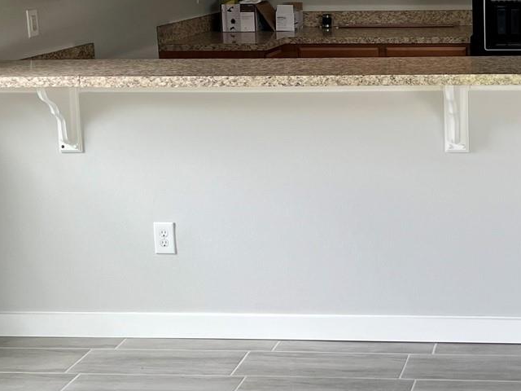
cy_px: 52
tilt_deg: -6.4
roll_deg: +1.3
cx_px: 505
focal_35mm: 65
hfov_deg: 28.2
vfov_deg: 22.1
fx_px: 978
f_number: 1.6
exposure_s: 1/120
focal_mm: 5.1
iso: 50
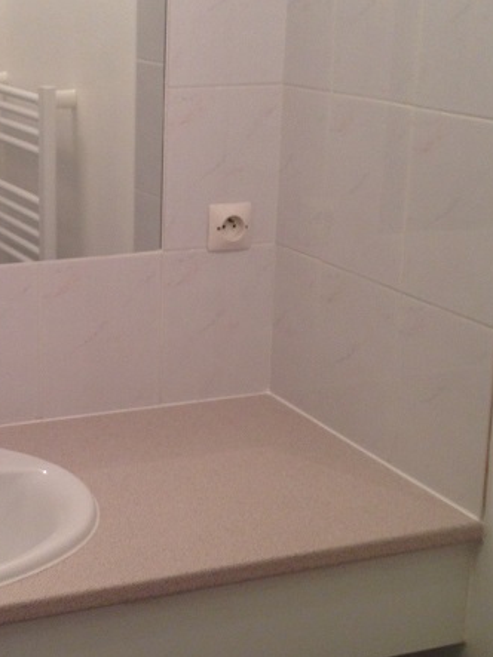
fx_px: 1387
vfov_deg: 26.7
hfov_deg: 19.8
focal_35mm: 73
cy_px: 298
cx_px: 48
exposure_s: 1/20
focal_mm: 4.12
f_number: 2.4
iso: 80
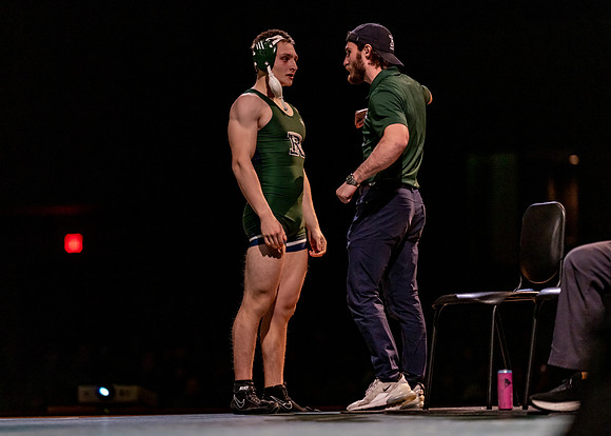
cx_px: 306
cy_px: 218
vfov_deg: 10.2
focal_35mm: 141
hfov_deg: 14.2
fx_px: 2454
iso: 2000
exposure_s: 1/800
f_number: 1.8
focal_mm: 135
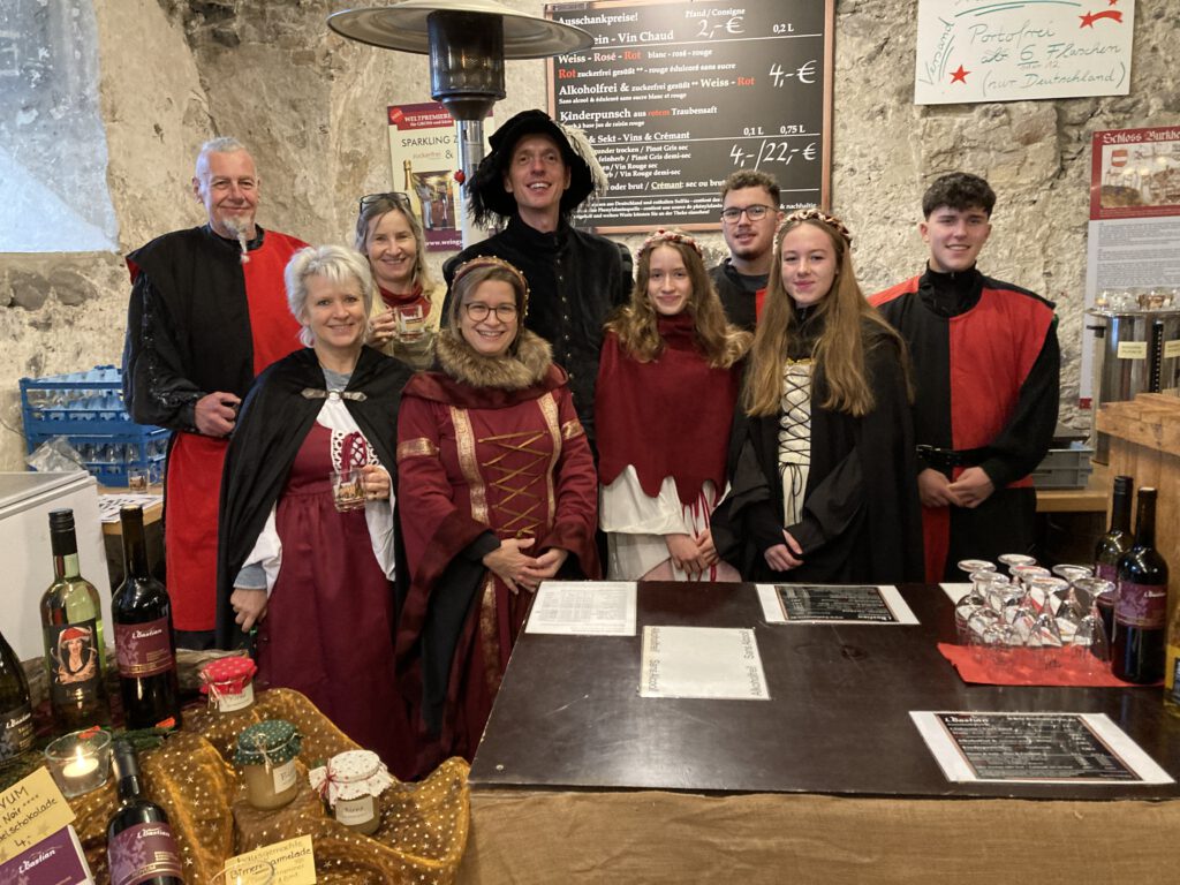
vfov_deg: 49.7
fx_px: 954
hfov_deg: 63.4
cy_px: 442
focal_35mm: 28
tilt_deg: -8.7
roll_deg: +2.1
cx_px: 590
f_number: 1.8
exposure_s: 1/33
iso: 320
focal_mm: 3.99
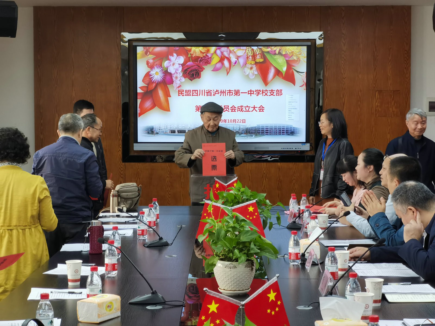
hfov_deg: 24.1
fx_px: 1018
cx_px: 218
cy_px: 163
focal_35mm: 81
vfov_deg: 18.2
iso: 160
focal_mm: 7.48
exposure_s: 1/100
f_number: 2.4
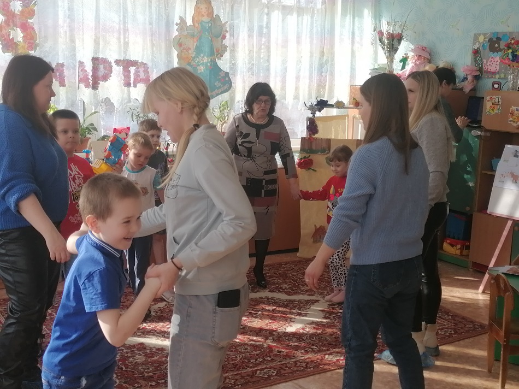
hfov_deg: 39.7
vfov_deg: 30.3
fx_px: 719
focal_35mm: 48
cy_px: 194
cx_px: 260
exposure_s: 1/212
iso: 50
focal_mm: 4.75
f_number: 1.8
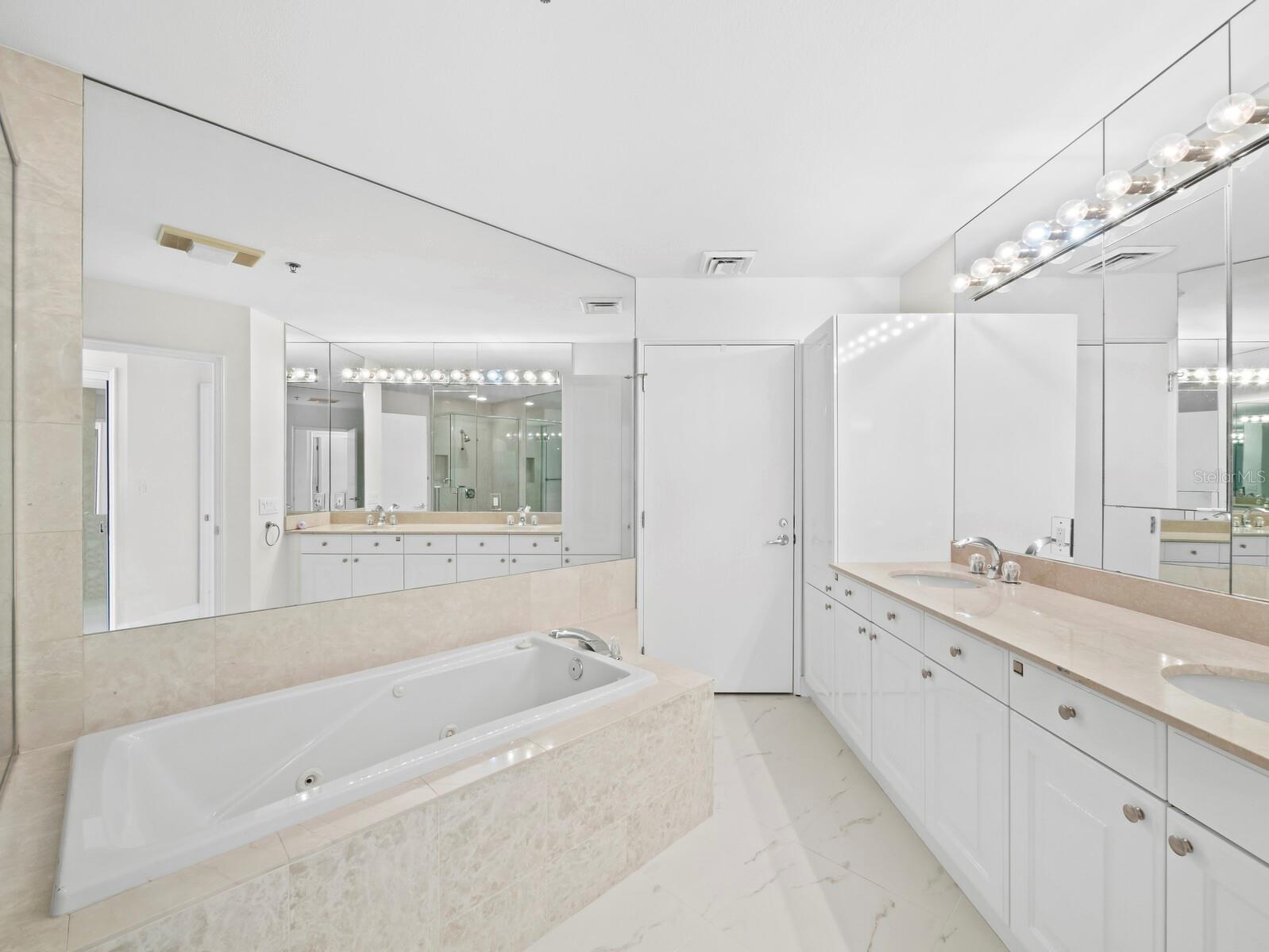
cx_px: 634
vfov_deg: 85.7
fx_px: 513
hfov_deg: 102.0
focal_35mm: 14
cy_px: 476
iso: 400
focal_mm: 7
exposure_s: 1/2.5
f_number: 11
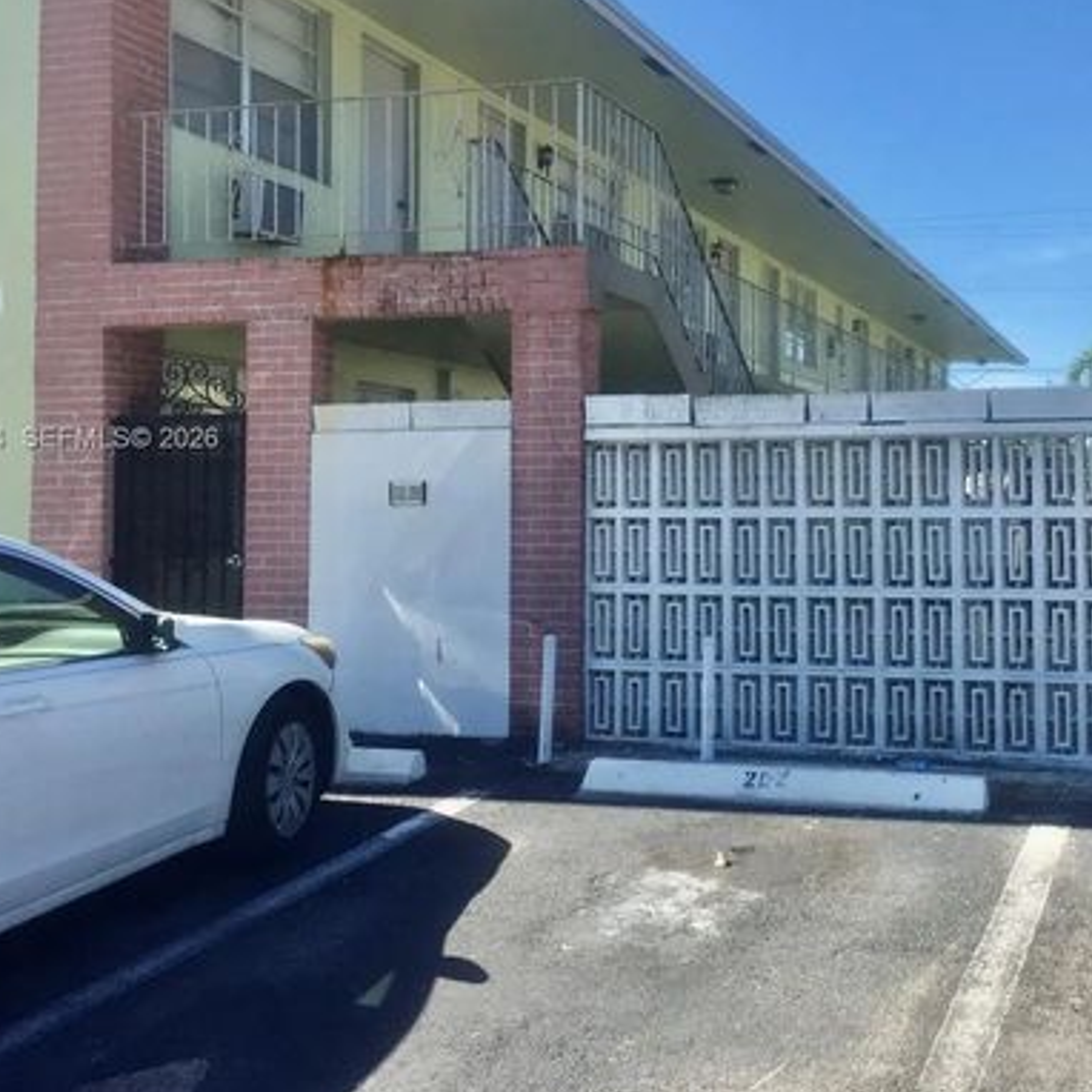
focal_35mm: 43
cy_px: 440
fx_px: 1535
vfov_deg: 39.0
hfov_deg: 38.4
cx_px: 778
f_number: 2.2
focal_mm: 4.15
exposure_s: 1/1130
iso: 32
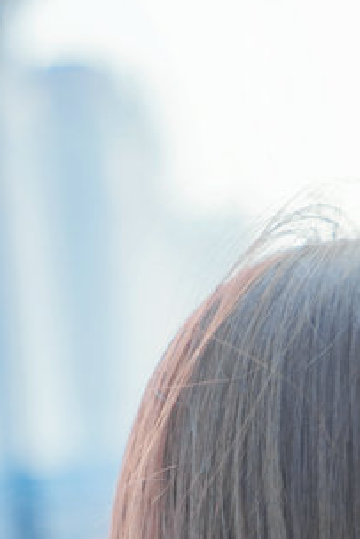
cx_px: 310
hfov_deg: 4.4
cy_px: 1102
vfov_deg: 6.4
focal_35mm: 311
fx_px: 4659
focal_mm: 70
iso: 250
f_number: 2.8
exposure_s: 1/500
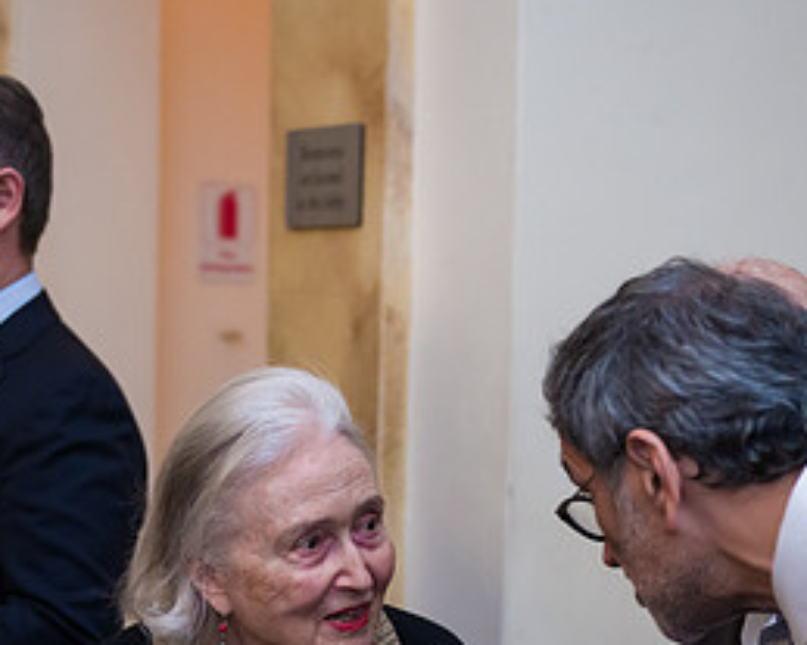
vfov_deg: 16.9
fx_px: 2149
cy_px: 554
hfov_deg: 21.3
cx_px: 387
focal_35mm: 90
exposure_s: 1/200
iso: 1600
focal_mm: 42
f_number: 3.2
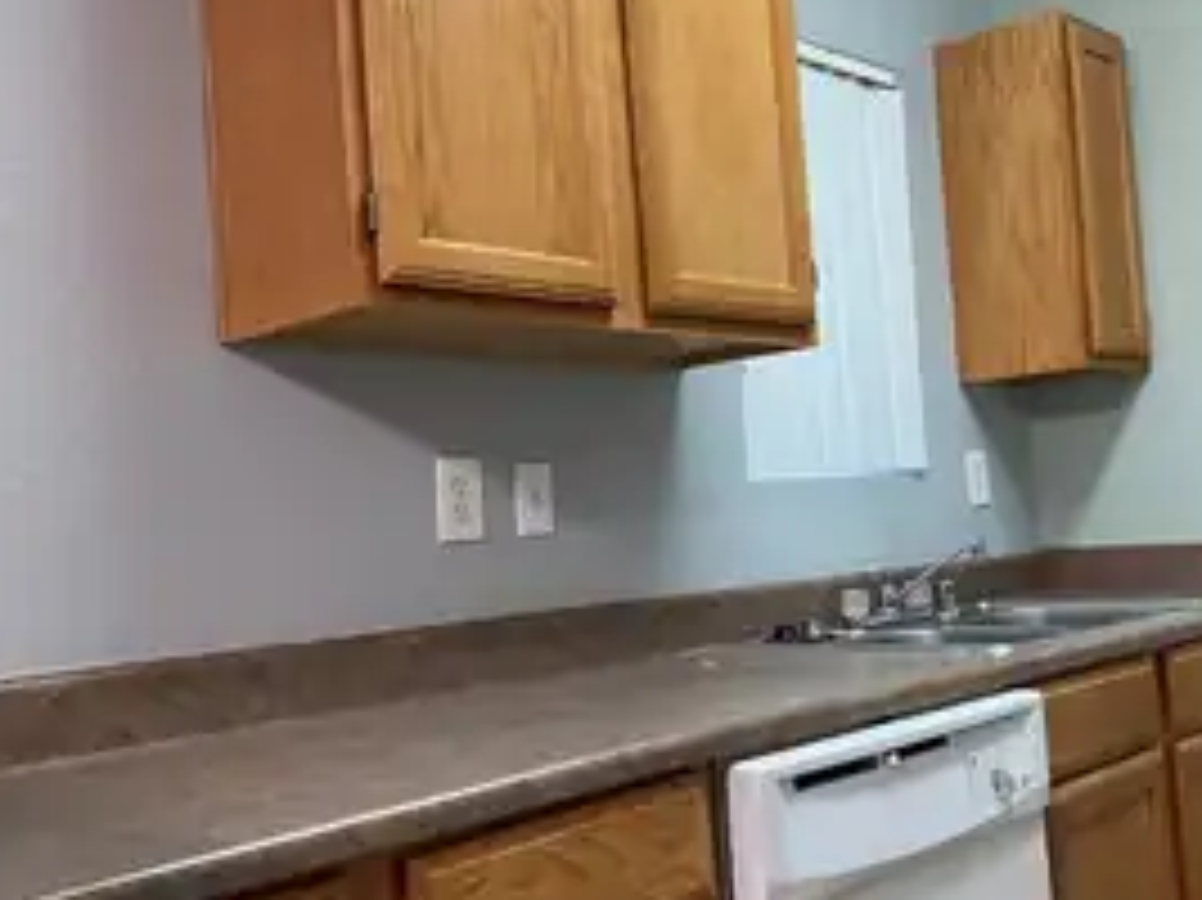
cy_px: 418
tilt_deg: +2.5
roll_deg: +3.8
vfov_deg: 36.8
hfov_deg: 47.1
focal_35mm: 39
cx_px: 797
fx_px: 1354
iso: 160
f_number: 1.8
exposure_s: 1/60
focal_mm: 4.25
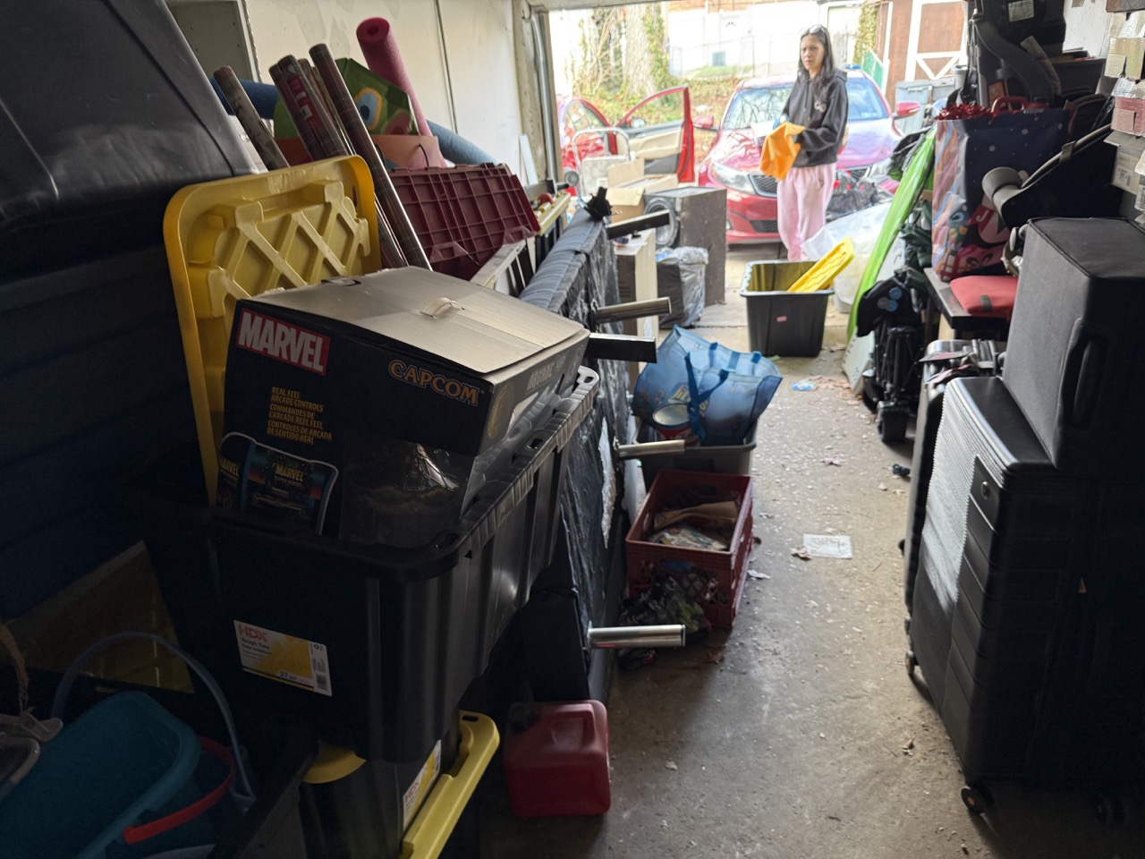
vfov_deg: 56.8
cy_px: 430
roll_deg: +6.6
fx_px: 794
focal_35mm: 24
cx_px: 572
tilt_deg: -22.7
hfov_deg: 71.6
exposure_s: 1/95
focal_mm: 6.76
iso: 200
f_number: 1.78
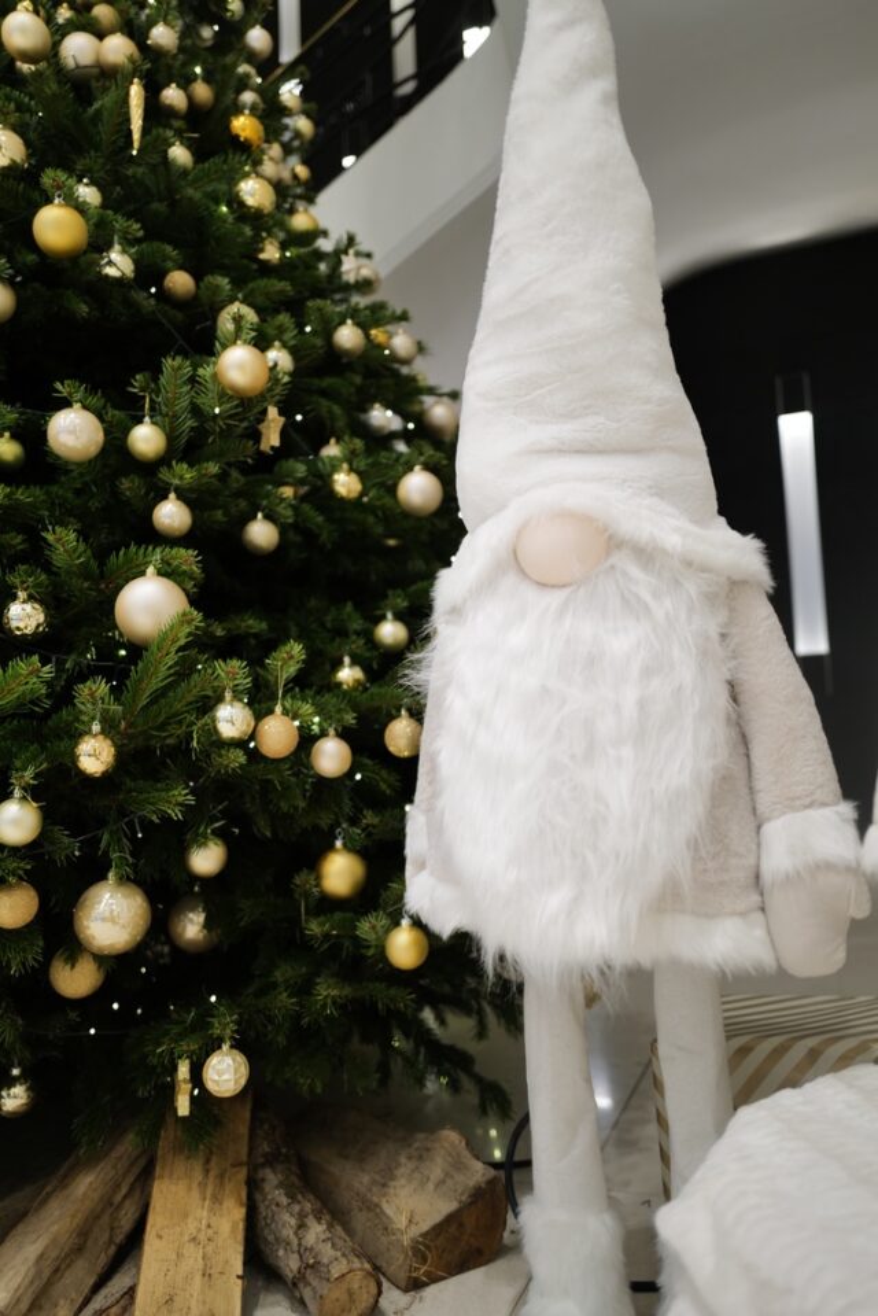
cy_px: 658
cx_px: 439
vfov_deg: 65.5
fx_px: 1024
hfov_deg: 46.4
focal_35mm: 28
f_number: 1.7
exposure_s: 1/80
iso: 200
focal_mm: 28
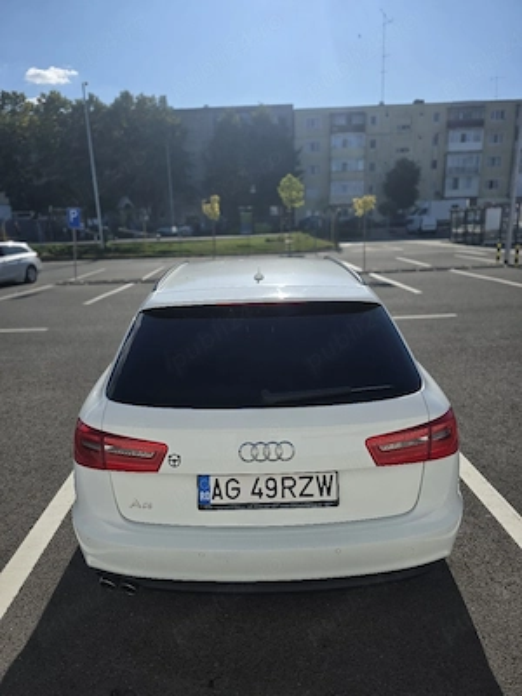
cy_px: 348
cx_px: 261
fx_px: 462
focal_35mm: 23
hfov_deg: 58.9
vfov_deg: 73.9
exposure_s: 1/10000
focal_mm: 6.3
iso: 64
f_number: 1.7
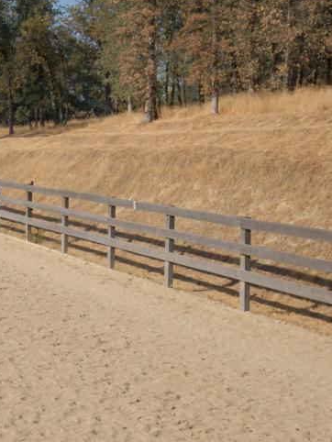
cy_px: 248
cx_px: -13
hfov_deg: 15.7
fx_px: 1175
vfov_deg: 21.3
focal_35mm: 92
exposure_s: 1/1000
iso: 125
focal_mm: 24
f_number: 4
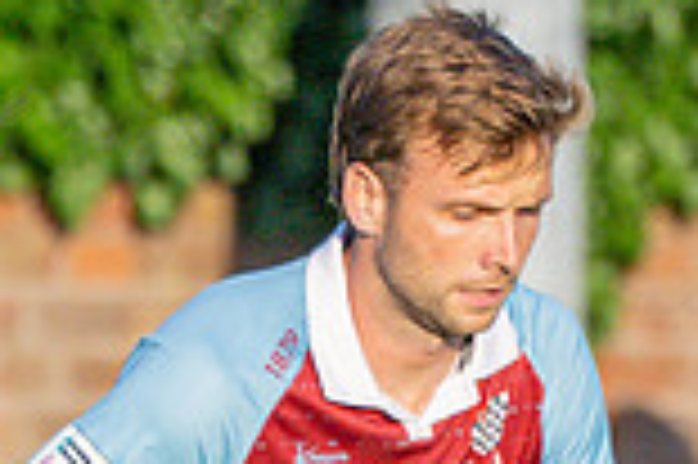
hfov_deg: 0.7
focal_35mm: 2770
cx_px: 791
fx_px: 53650
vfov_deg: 0.5
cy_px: 816
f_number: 2.8
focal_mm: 300
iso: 400
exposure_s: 1/2500
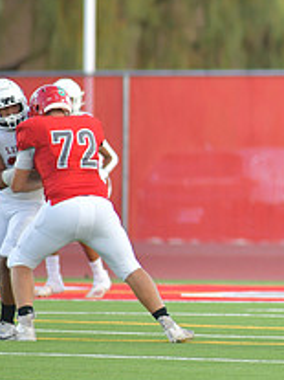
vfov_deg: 2.4
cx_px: 508
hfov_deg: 1.8
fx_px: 8870
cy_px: 168
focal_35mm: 810
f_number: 3.5
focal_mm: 300
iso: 1400
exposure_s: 1/1250
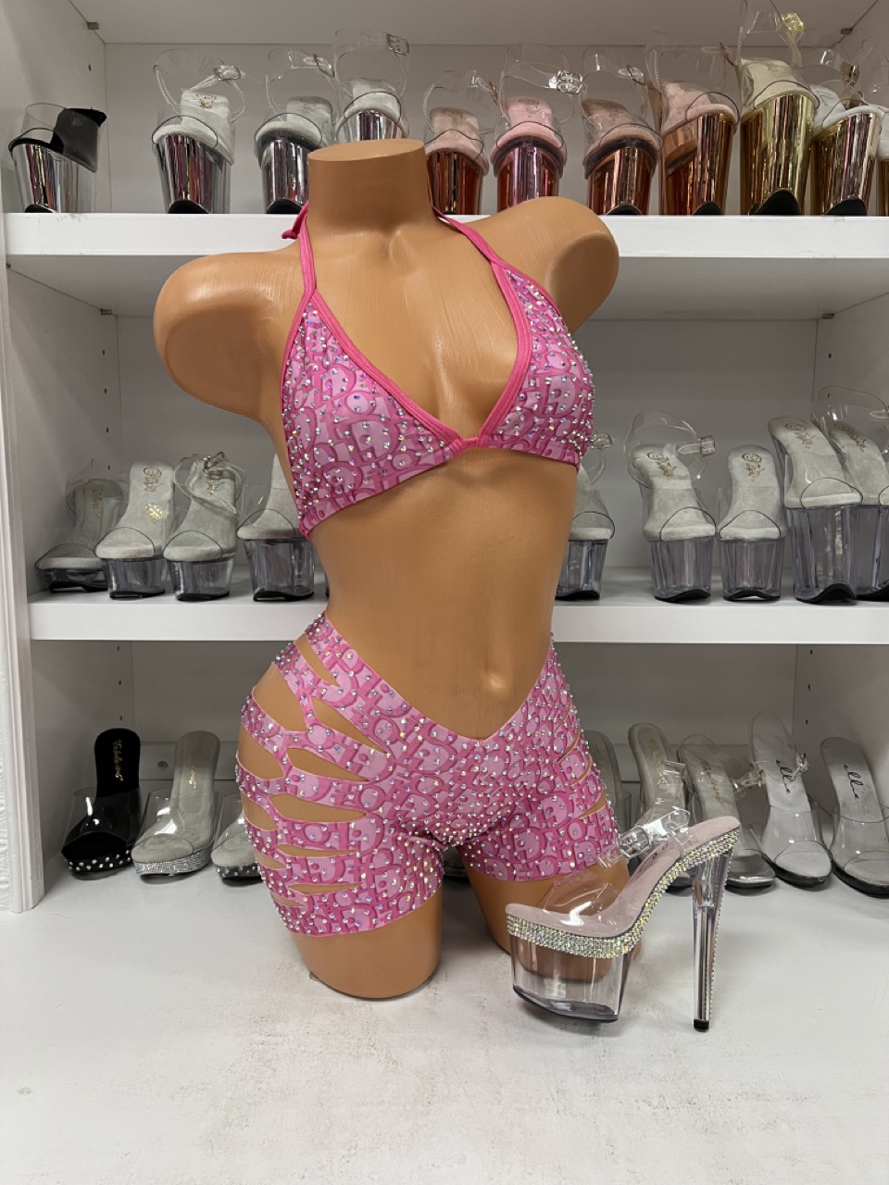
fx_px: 890
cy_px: 592
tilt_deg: -7.8
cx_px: 444
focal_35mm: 26
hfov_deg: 53.1
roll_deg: +0.3
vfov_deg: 67.3
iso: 100
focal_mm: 5.7
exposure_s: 1/60
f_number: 1.5
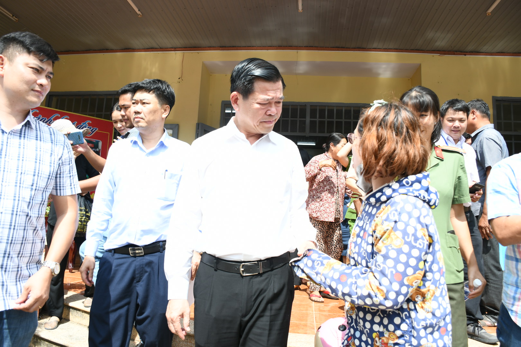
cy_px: 174
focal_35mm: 27
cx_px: 260
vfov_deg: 47.9
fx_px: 391
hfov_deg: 67.4
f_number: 5
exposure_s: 1/320
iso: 125
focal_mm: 18
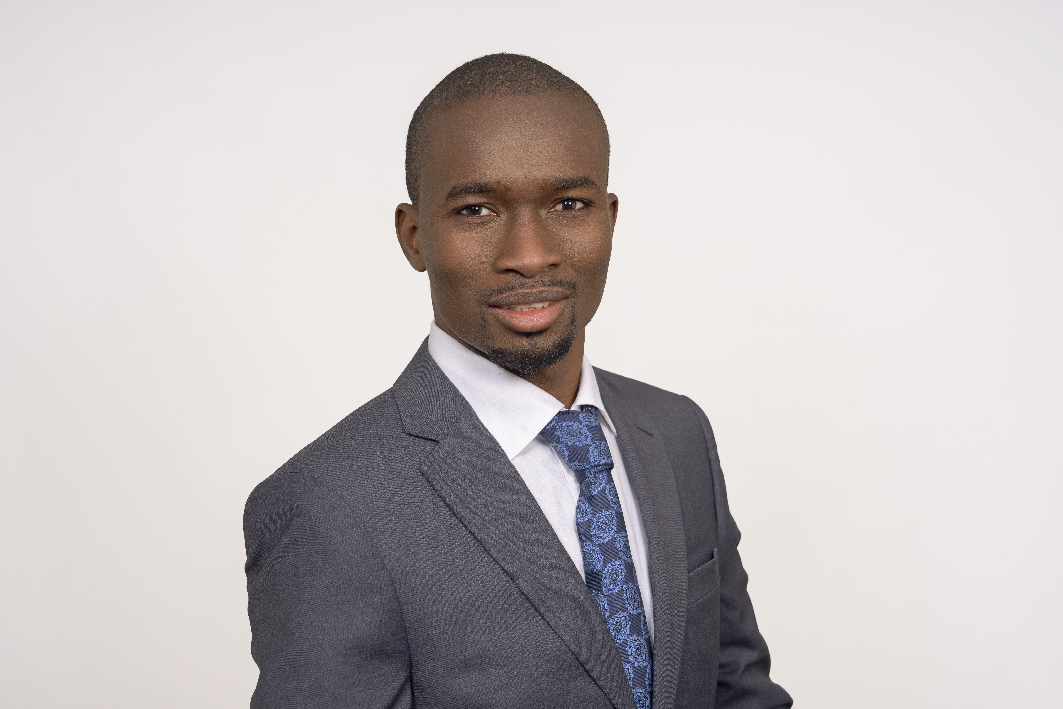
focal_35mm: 70
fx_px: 2067
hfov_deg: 28.8
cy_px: 354
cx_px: 532
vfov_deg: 19.5
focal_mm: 70
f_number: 7.1
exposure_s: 1/125
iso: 100
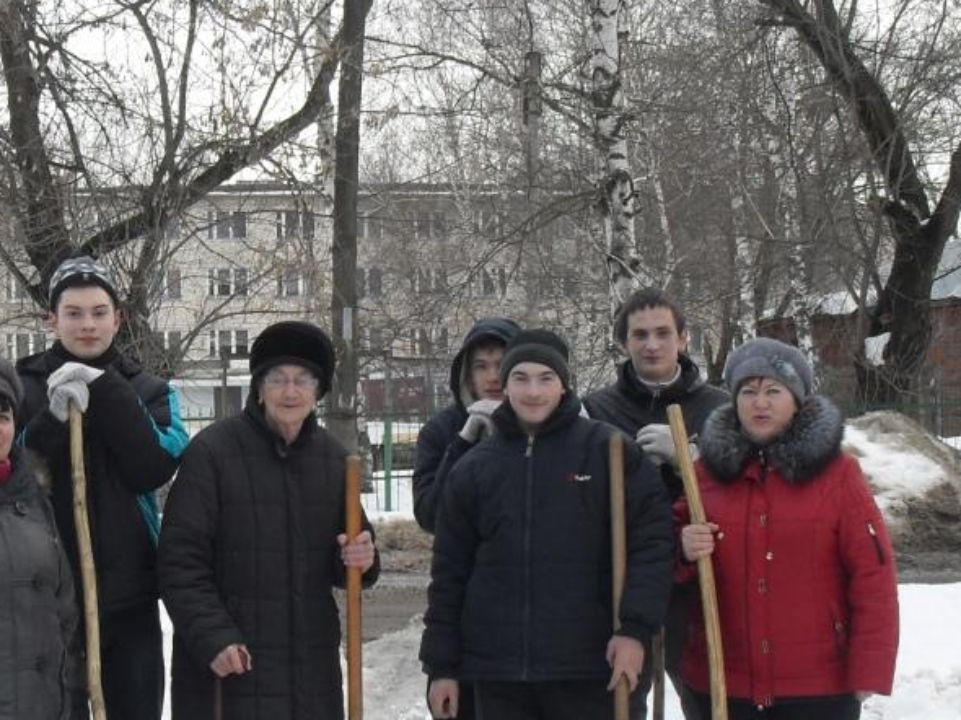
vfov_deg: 22.2
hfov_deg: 29.3
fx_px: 1832
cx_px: 370
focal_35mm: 66
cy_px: 472
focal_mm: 6.3
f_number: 2.8
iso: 80
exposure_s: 1/180
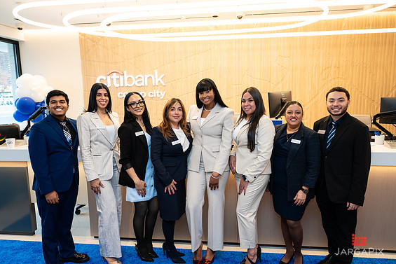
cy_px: 135
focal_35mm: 28
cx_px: 198
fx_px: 308
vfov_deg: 46.4
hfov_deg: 65.5
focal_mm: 26.5
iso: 400
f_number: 3.2
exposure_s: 1/160
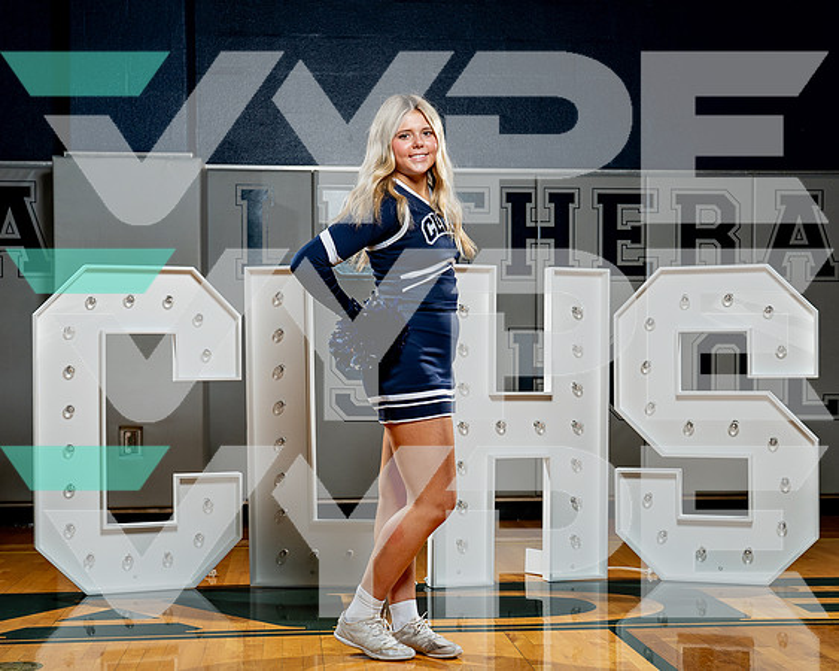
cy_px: 374
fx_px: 1352
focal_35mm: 54
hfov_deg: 34.5
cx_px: 413
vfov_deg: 27.8
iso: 250
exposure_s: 1/250
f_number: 5.6
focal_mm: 41
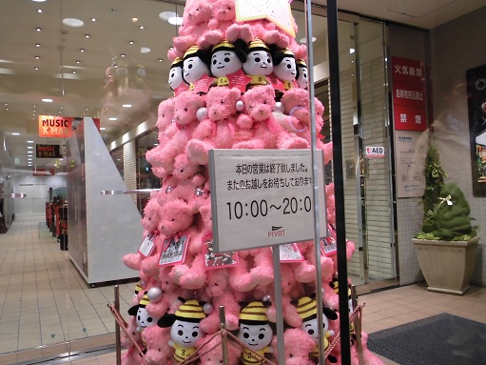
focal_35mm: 26
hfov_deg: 67.3
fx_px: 365
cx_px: 243
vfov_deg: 53.0
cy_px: 182
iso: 100
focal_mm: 4.6
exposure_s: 1/60
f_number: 3.2
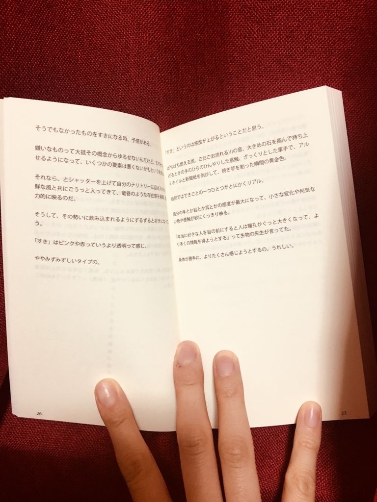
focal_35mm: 29
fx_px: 421
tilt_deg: -25.7
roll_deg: -3.7
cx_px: 188
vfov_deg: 61.7
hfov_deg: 48.2
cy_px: 251
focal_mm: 4.15
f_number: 2.2
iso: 125
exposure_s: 1/33
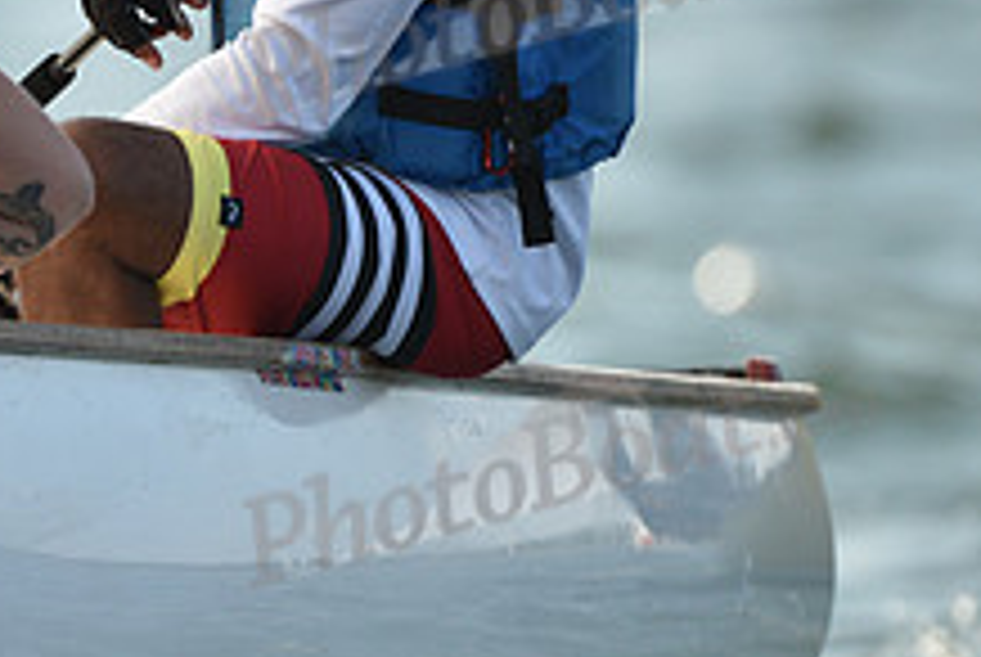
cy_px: 299
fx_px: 43522
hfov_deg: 1.3
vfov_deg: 0.9
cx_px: 14
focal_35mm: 1595
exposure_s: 1/2000
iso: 250
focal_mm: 600
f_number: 4
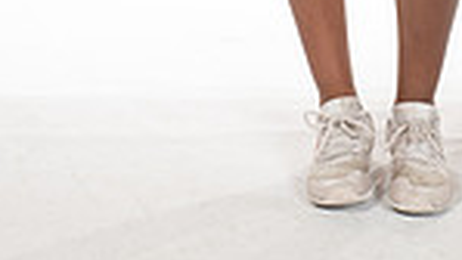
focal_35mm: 164
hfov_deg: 13.1
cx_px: 363
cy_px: -418
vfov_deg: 6.9
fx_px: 2010
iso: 800
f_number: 8
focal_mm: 52
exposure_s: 1/320
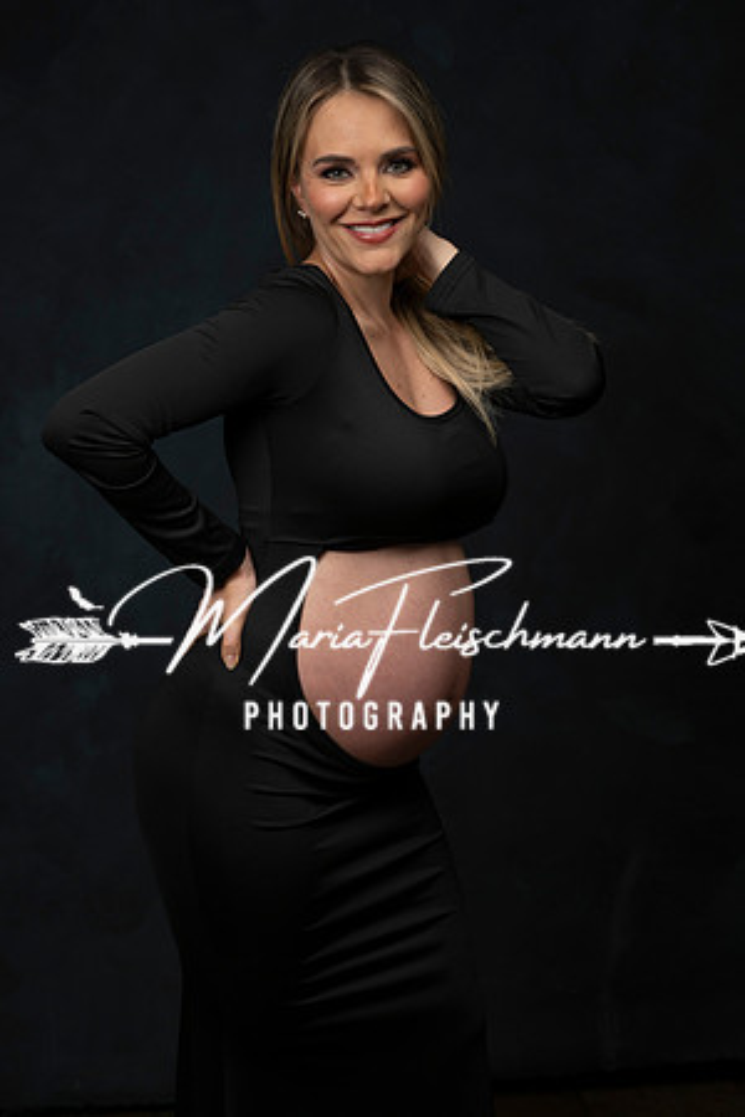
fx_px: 2018
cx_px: 372
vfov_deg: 31.0
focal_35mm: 65
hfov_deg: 20.9
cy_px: 558
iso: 160
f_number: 7.1
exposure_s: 1/200
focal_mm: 65
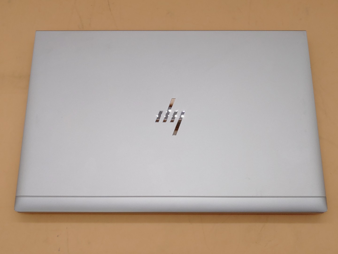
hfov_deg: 47.9
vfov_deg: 36.8
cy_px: 127
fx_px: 381
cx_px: 169
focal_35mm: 39
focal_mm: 4.36
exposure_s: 1/317
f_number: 1.8
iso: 50
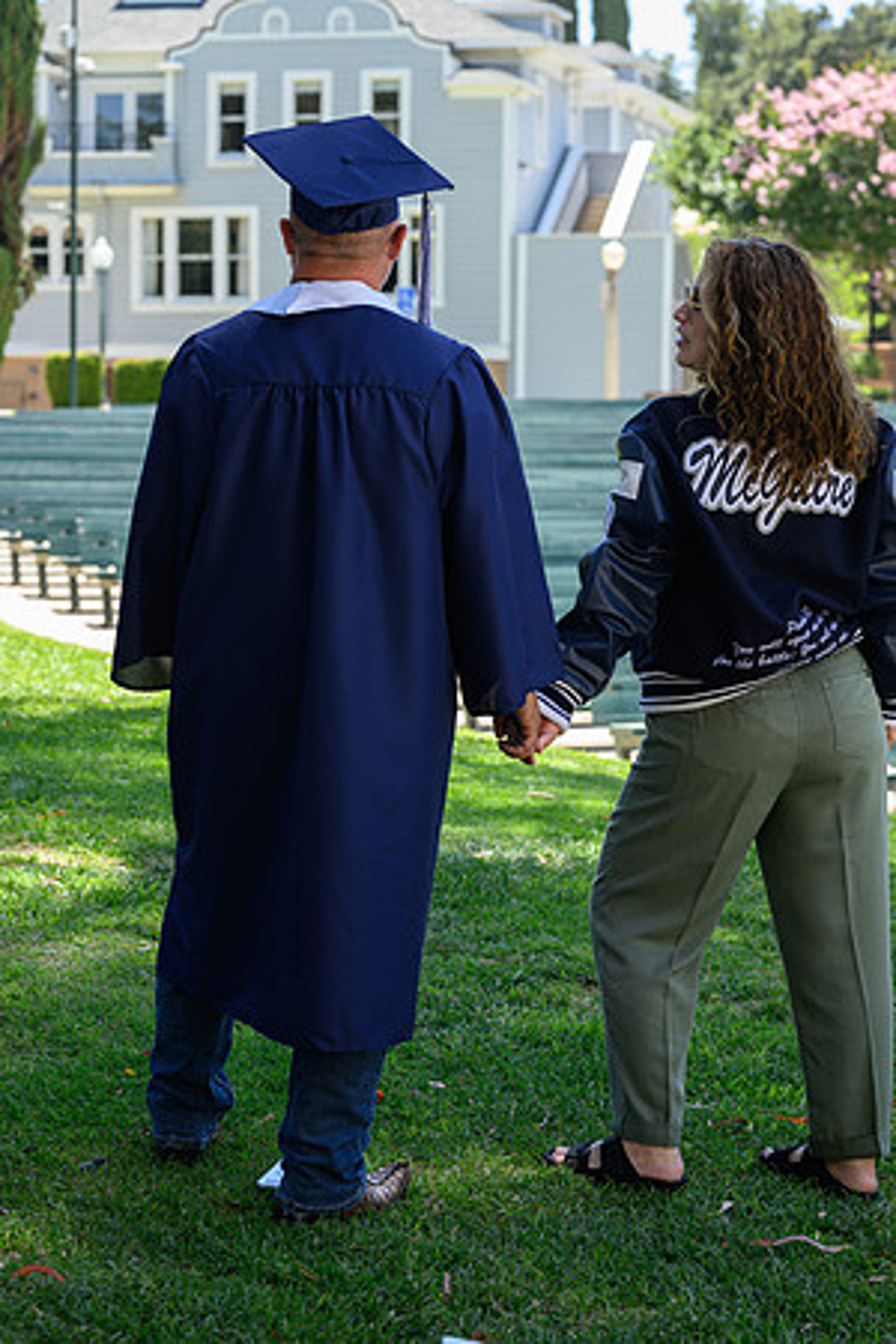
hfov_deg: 16.1
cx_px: 448
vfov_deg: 23.9
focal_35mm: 85
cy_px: 672
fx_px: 3173
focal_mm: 85
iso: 100
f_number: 5.6
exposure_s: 1/80
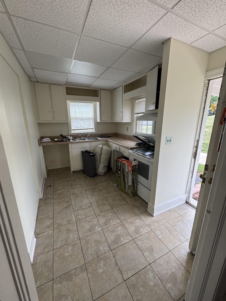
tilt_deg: -15.8
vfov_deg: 102.1
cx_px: 113
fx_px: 122
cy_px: 150
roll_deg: +2.1
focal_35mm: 14
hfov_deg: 85.7
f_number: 2.2
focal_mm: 2.22
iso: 64
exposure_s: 1/99
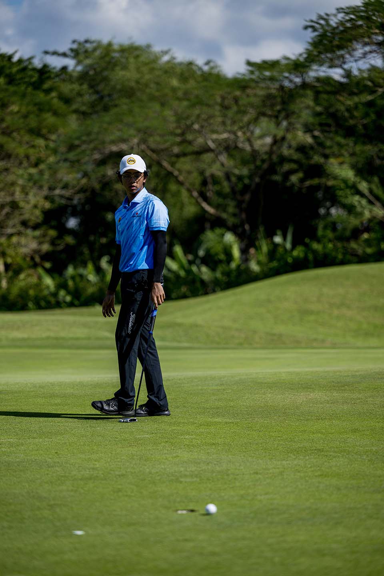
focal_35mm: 130
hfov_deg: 10.5
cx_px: 192
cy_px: 288
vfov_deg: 15.8
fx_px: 2080
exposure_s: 1/6400
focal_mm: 130
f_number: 2.8
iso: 250
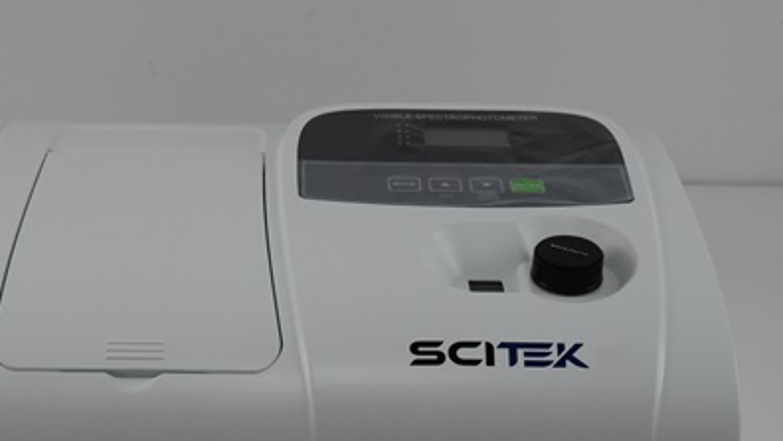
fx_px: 1454
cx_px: 331
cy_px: 276
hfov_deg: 30.1
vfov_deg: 17.2
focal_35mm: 70
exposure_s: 1/400
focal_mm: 44
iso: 2500
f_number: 10
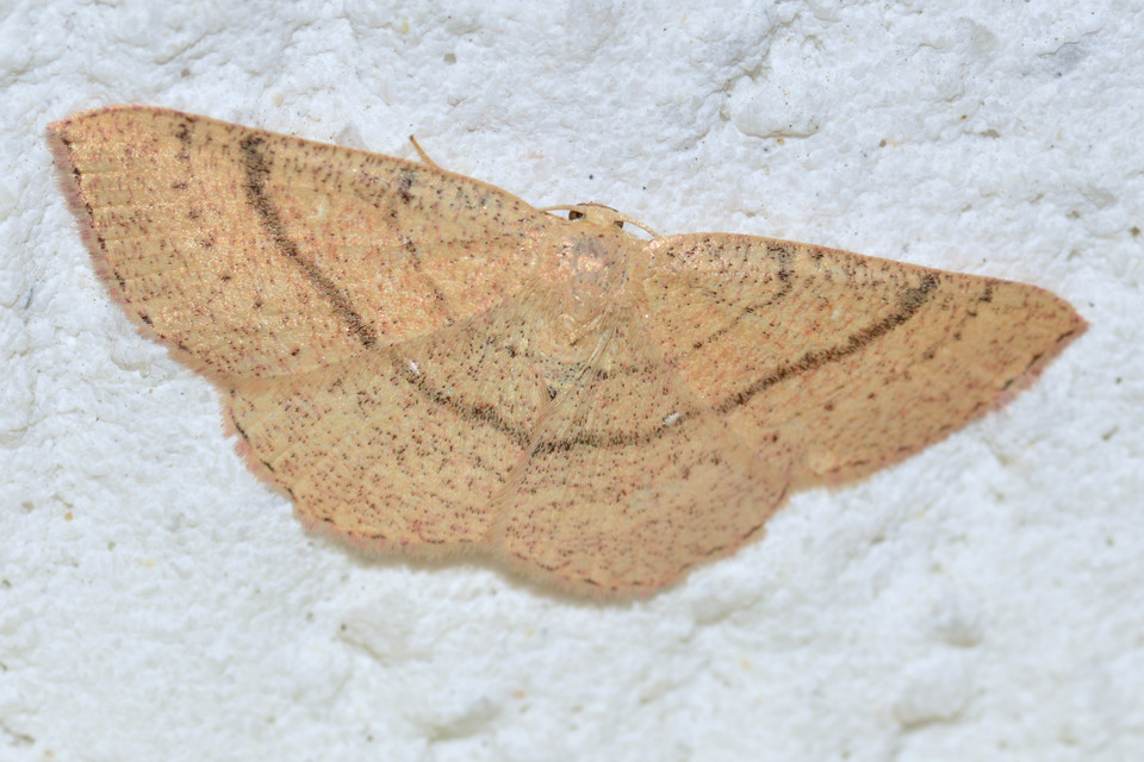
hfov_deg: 13.7
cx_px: 572
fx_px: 4766
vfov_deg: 9.1
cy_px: 381
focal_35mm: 150
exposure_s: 1/200
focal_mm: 100
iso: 100
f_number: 22
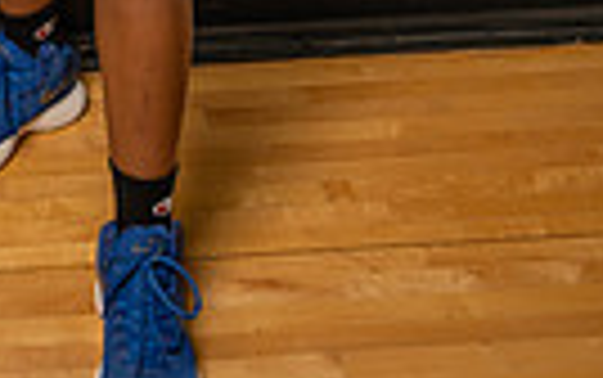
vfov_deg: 9.8
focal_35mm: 113
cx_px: 27
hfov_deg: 18.1
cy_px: -612
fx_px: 1859
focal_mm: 33
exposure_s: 1/250
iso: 320
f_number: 5
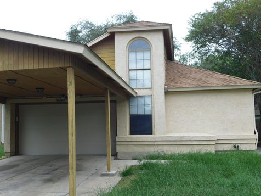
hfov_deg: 44.8
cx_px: 128
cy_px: 102
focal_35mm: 42
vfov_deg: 34.3
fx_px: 317
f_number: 3.6
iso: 125
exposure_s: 1/200
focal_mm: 7.1
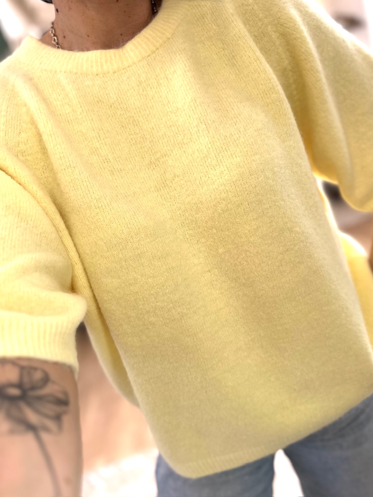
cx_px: 186
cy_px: 248
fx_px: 345
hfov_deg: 56.8
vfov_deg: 71.6
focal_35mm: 24
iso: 80
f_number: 1.78
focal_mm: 6.86
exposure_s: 1/121
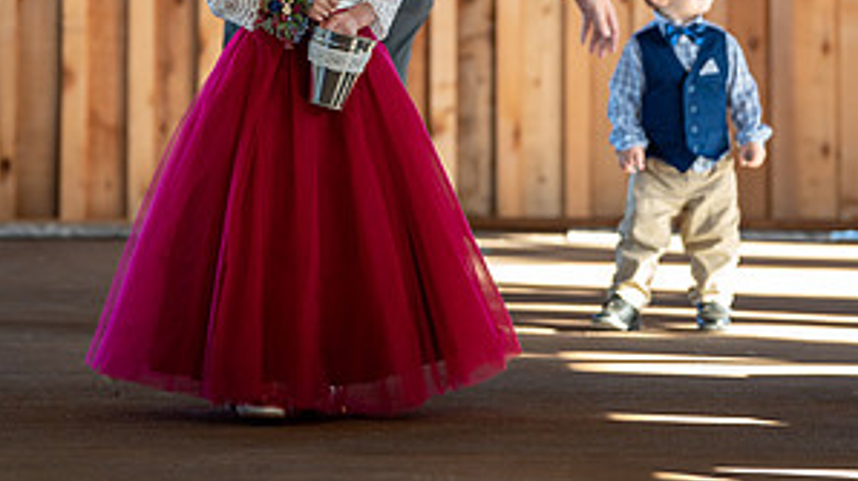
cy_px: -63
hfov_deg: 9.9
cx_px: 429
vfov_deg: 5.6
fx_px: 4932
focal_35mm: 217
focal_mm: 137
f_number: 4
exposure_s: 1/200
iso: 1000
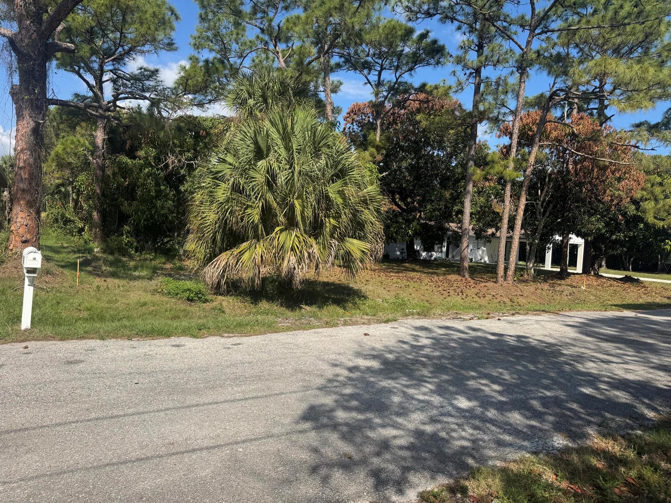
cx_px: 336
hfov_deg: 71.6
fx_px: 465
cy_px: 252
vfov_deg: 56.8
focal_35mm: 24
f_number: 1.78
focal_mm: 6.76
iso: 80
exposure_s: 1/4310
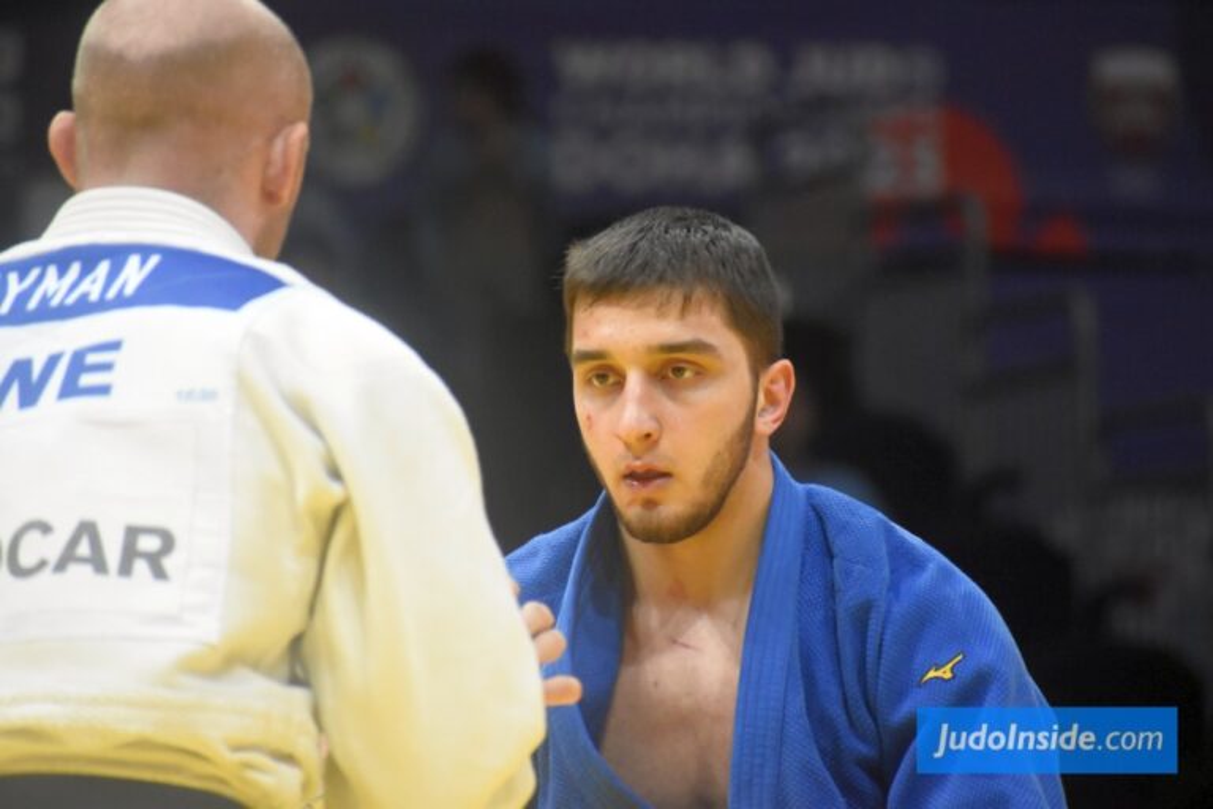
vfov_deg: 3.1
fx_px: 15161
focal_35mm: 450
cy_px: 404
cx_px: 606
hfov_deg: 4.6
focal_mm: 300
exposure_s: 1/800
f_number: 6.3
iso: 3200
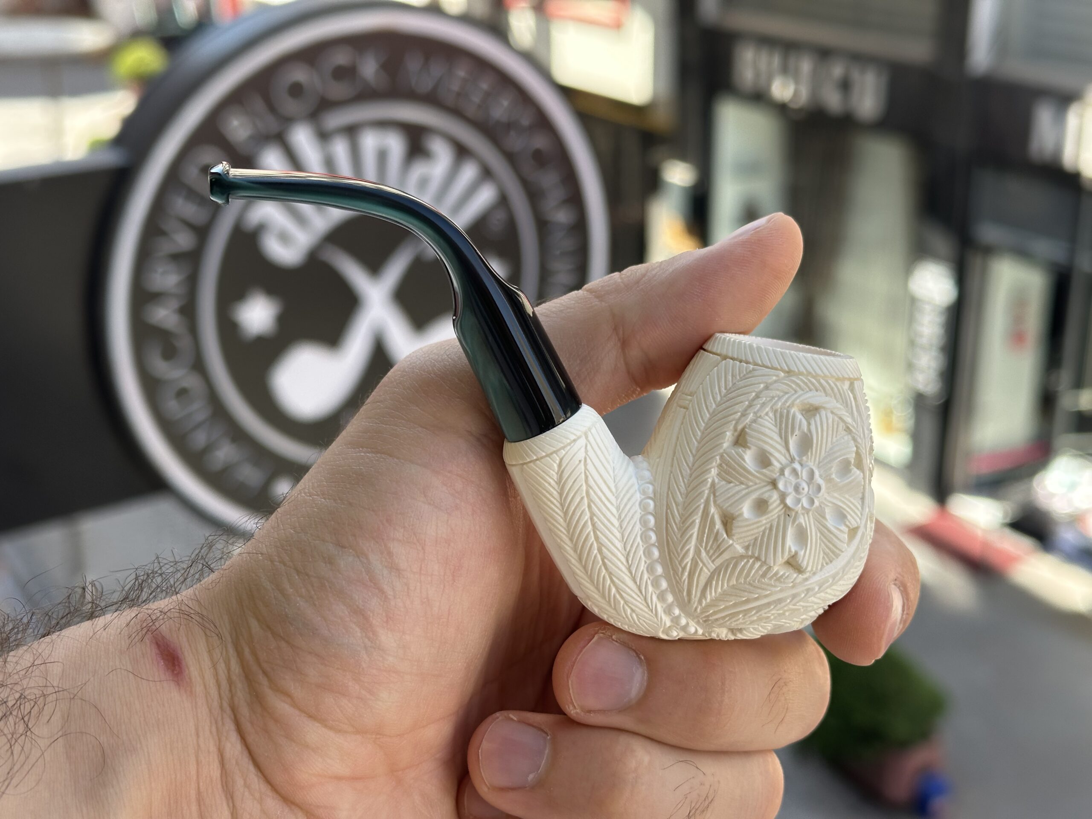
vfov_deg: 30.3
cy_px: 410
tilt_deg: -21.6
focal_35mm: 48
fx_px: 1514
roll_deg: +1.4
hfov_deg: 39.7
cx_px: 546
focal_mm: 6.86
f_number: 1.78
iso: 64
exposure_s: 1/580
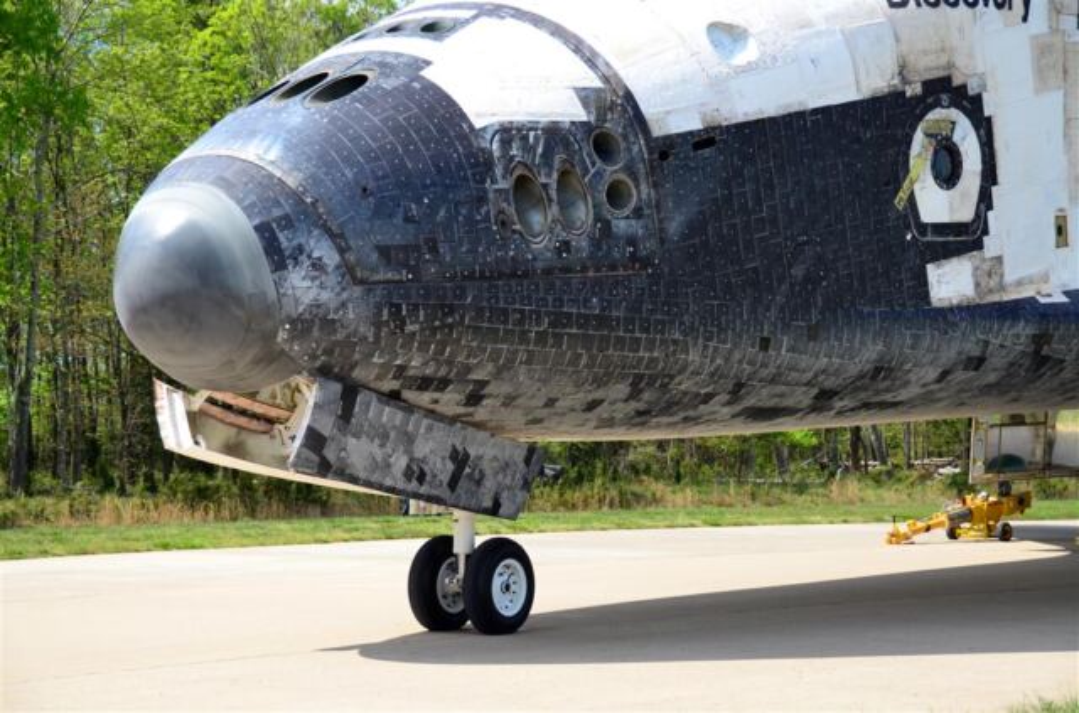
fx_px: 2511
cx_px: 540
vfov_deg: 16.2
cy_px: 356
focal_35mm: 84
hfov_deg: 24.3
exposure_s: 1/640
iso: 200
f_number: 6.3
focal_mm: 56
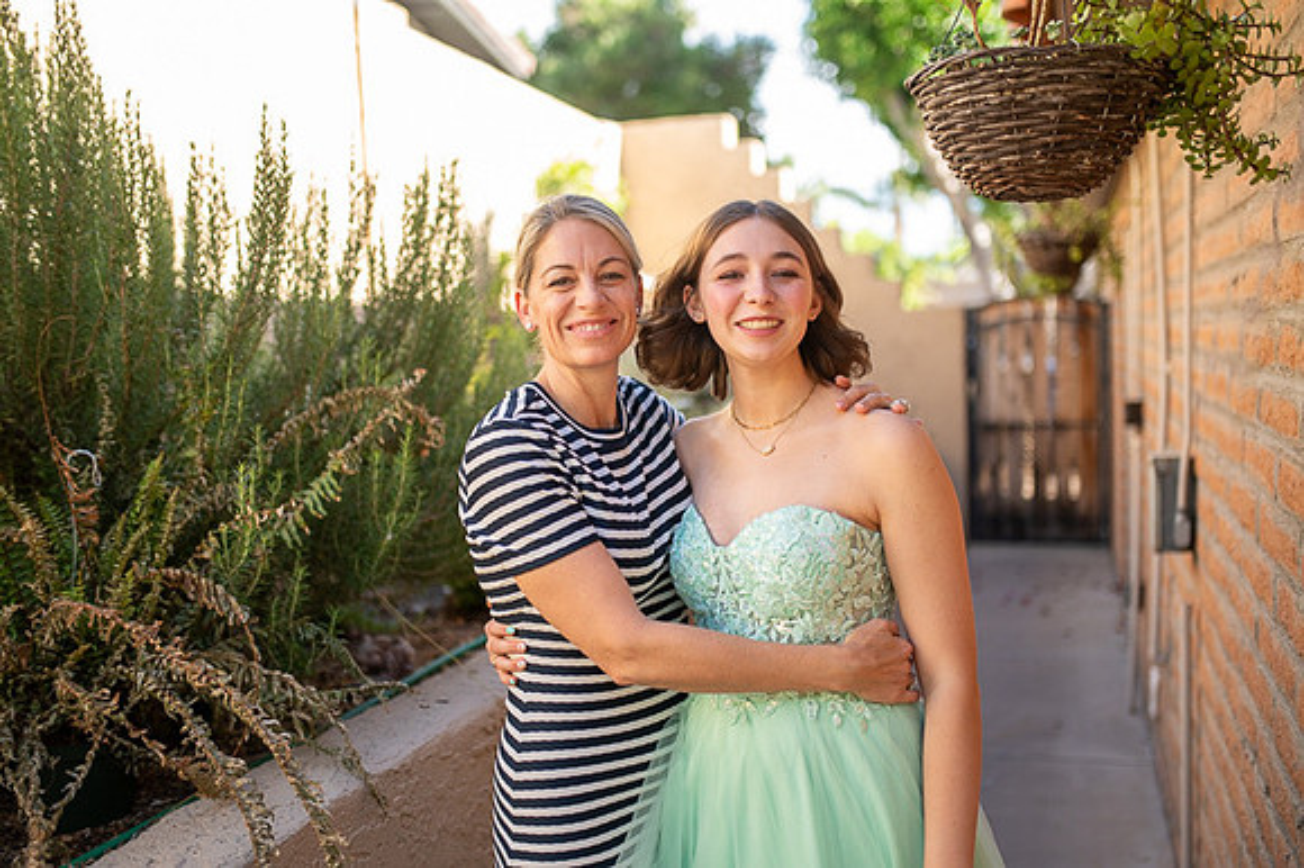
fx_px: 1267
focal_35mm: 35
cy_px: 434
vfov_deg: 37.8
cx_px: 652
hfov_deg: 54.5
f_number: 1.4
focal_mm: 35
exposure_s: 1/2500
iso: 400
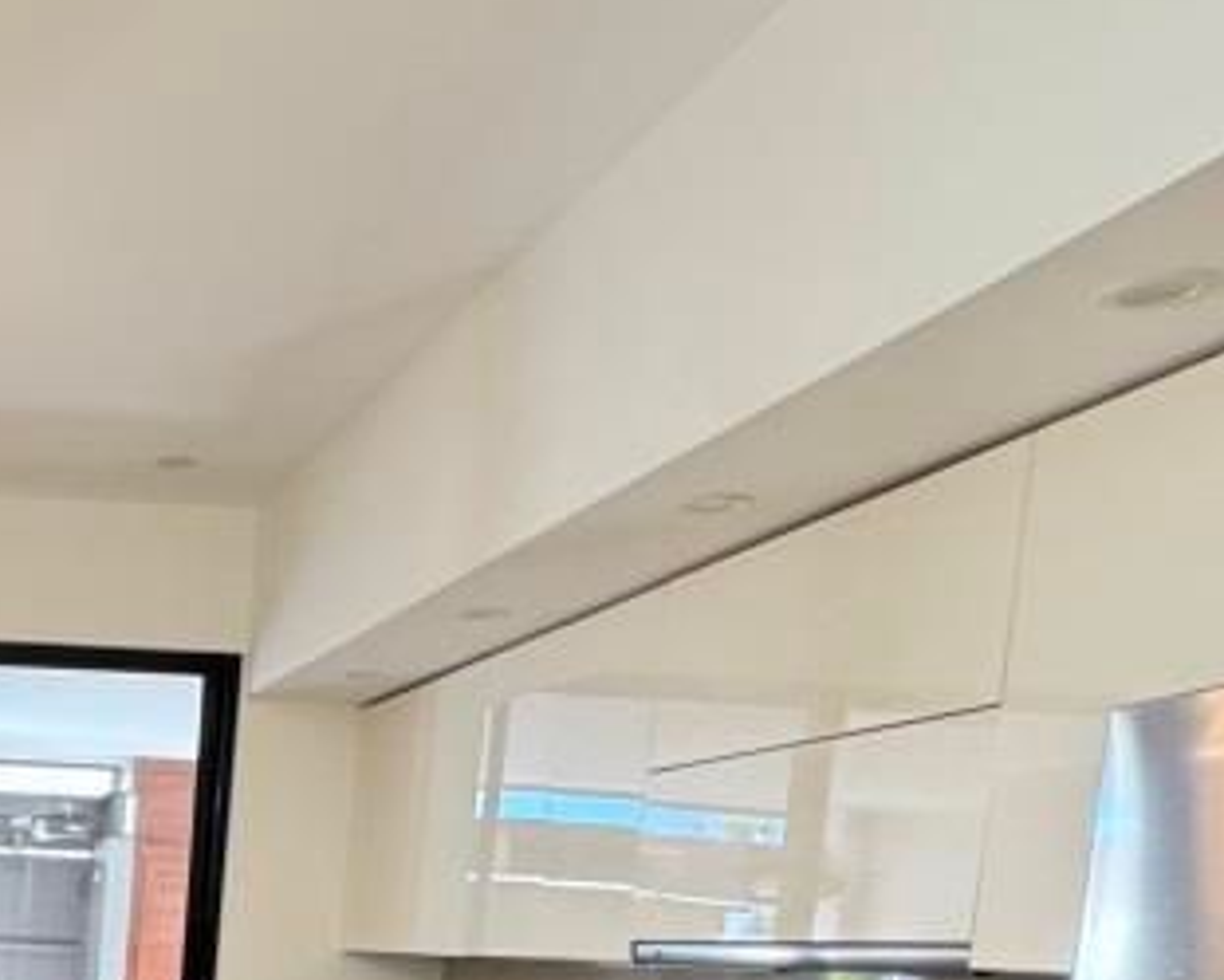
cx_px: -220
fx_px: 1631
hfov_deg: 33.8
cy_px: 1102
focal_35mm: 45
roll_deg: -2.6
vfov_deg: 29.8
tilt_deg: -5.7
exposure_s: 1/60
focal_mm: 2.22
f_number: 2.2
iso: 400
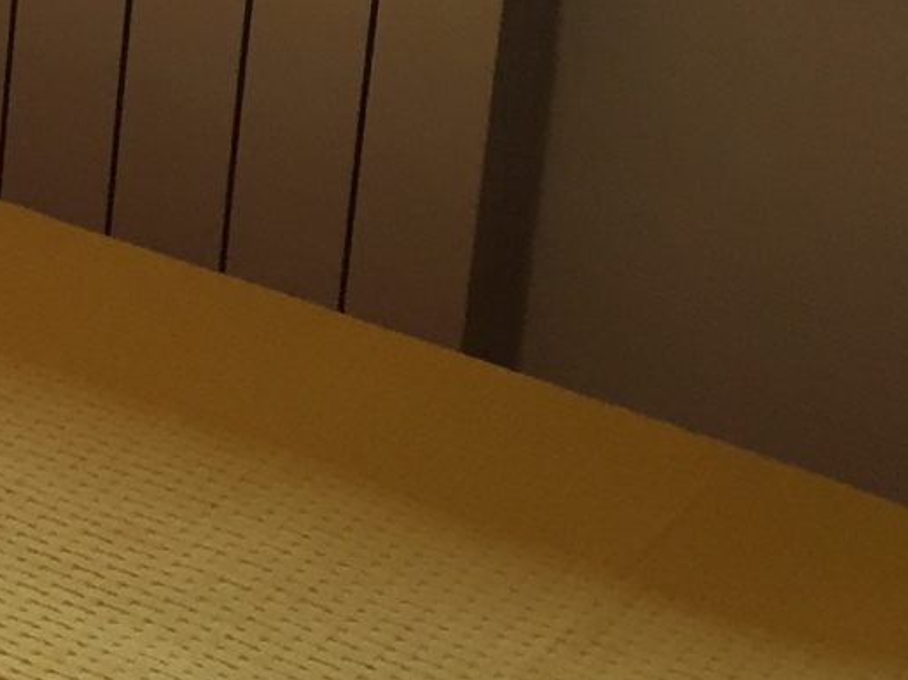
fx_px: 3750
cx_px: -920
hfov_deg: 12.2
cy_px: -591
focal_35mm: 143
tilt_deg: -13.7
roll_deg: -1.7
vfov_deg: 9.8
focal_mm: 4.15
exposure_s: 1/33
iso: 100
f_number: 2.2
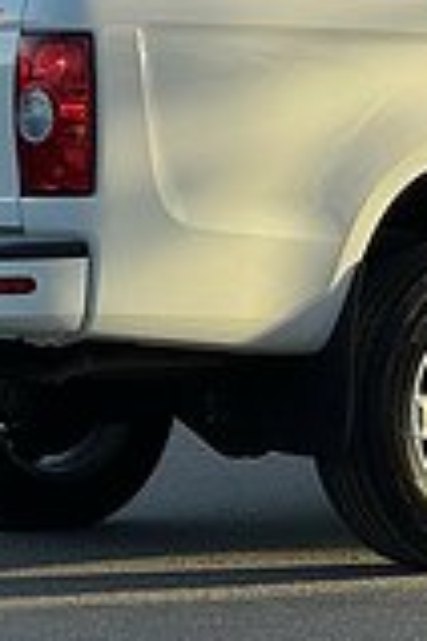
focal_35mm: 275
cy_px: 141
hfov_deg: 5.0
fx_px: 4892
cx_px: 560
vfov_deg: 7.5
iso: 25
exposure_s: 1/164
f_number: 2.8
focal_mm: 9
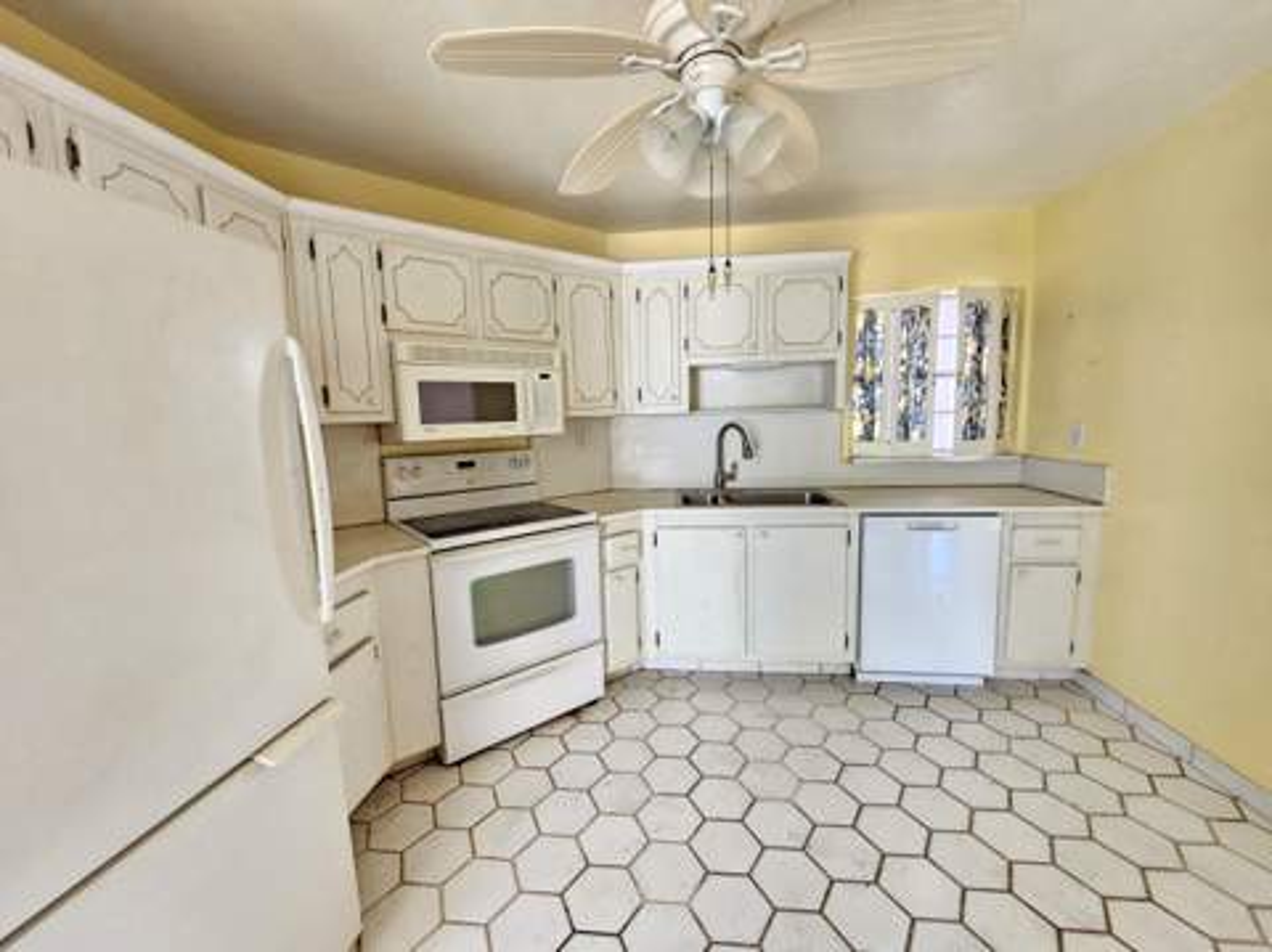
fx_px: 477
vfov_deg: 89.8
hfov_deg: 106.2
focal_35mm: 13
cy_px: 476
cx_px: 636
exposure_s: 1/40
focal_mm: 2.2
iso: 400
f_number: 2.2
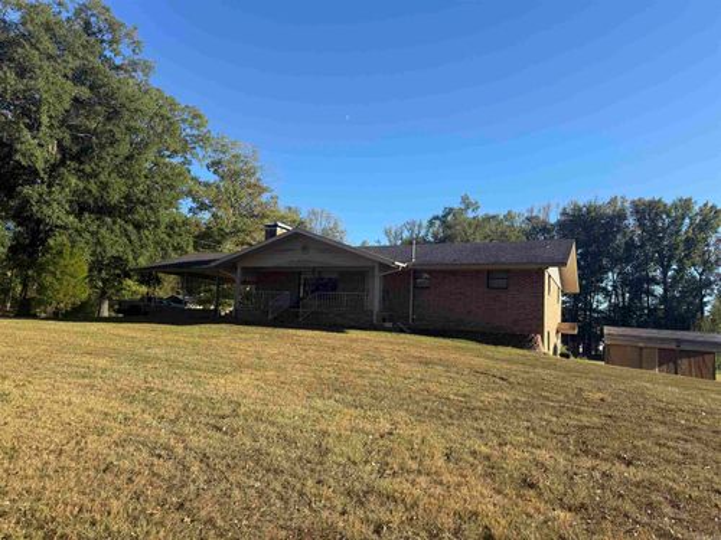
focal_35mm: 24
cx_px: 360
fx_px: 500
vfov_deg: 56.8
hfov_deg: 71.6
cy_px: 270
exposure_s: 1/2370
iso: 80
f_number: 1.78
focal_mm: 6.76
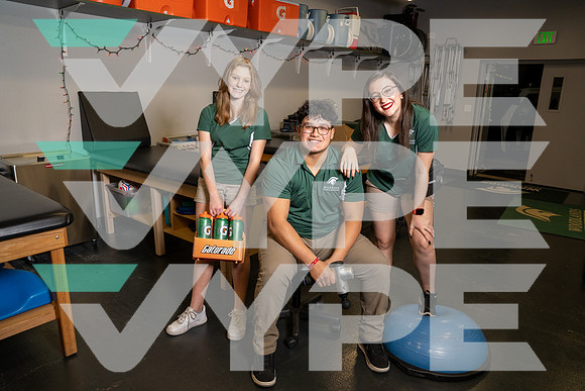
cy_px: 196
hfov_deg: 73.7
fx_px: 390
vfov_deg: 53.2
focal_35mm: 24
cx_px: 292
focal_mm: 24
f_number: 7.1
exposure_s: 1/250
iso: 640
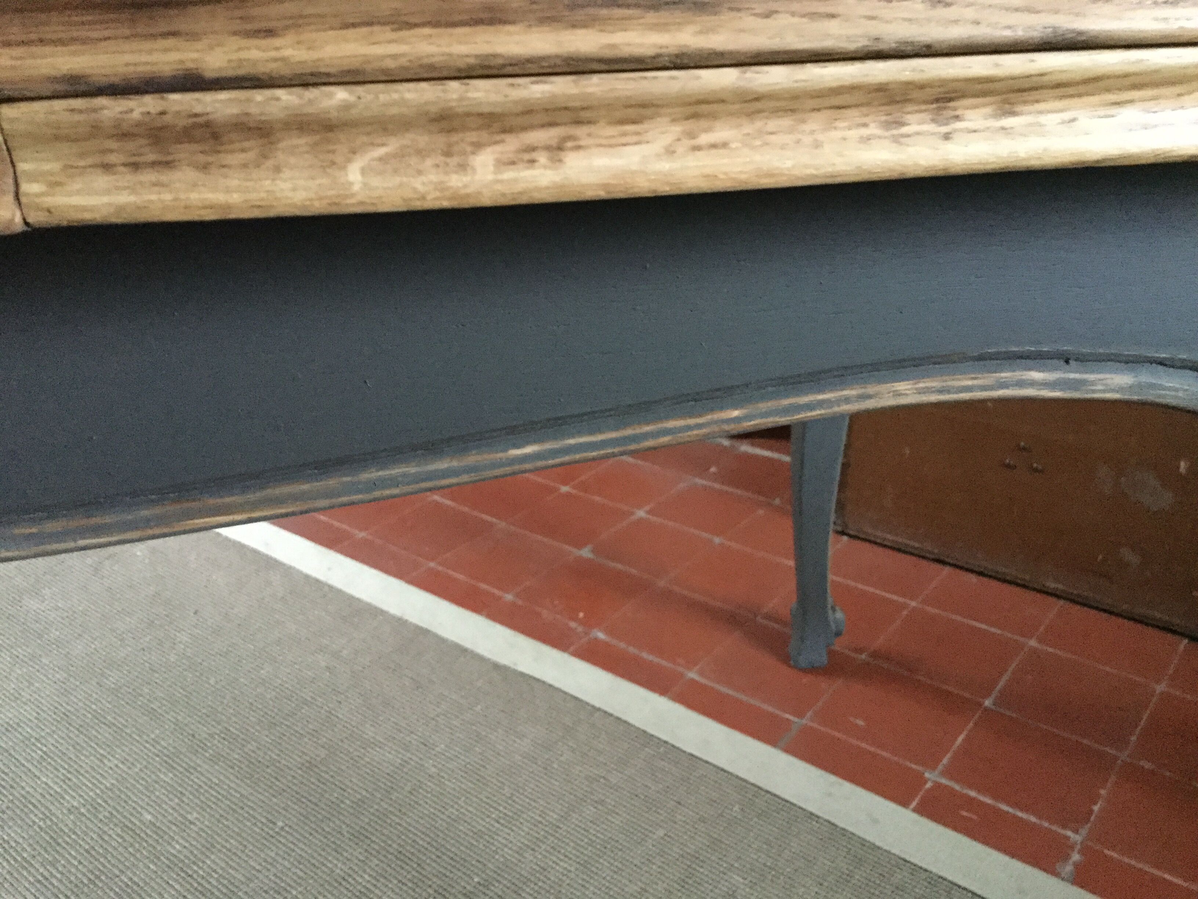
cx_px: 599
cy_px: 450
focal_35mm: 31
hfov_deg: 58.4
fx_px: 1073
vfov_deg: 45.4
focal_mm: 3.3
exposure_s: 1/17
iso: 640
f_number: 2.4
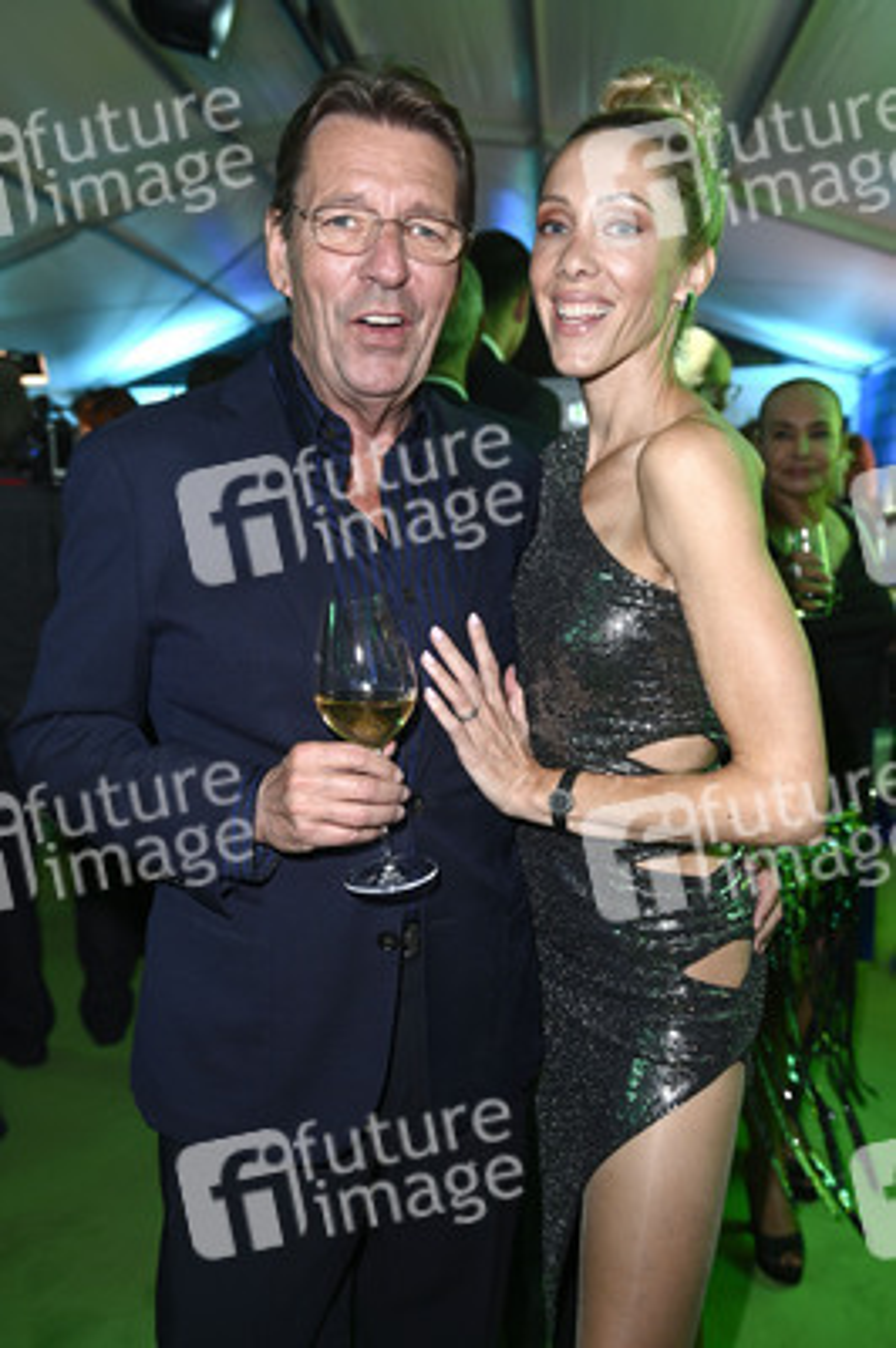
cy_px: 674
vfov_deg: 60.3
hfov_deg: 42.3
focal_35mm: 31
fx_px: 1159
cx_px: 448
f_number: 3.5
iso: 640
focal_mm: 31
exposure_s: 1/100
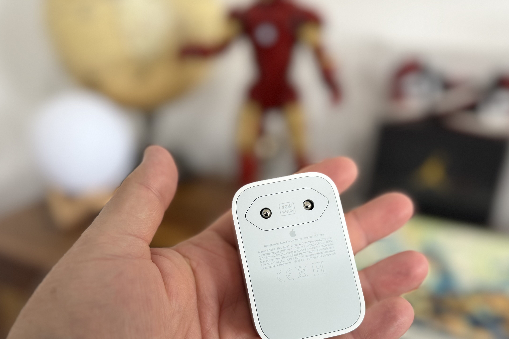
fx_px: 467
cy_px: 247
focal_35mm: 33
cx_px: 274
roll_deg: -0.5
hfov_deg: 57.2
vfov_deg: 39.1
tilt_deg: -28.0
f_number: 1.78
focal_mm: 6.76
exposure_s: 1/47
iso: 160
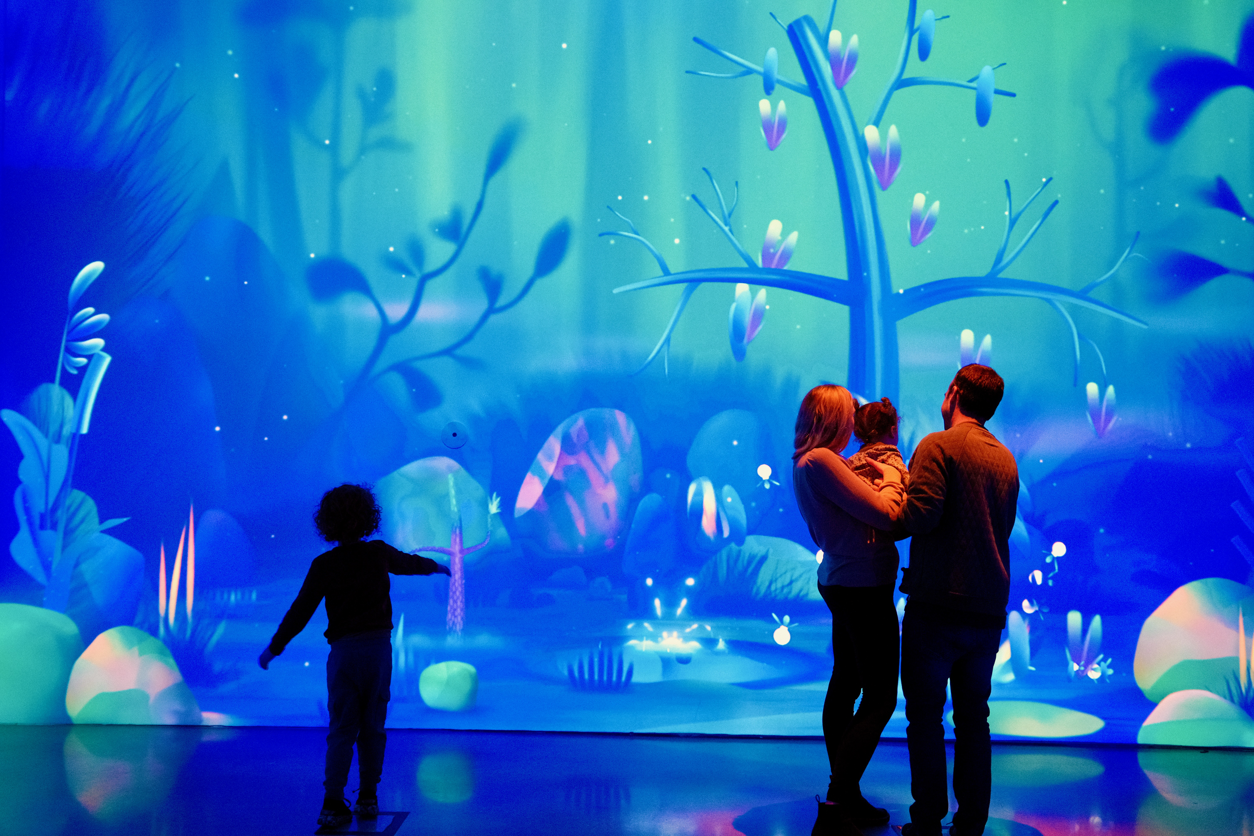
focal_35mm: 38
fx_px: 1324
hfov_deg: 50.7
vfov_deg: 35.1
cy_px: 418
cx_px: 627
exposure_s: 1/125
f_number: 1.8
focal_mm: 25
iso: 2500
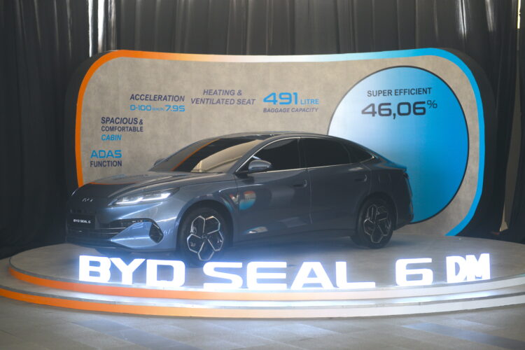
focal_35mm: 70
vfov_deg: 19.5
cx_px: 262
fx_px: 1021
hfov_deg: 28.8
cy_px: 175
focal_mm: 70
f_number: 2.8
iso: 400
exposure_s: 1/320
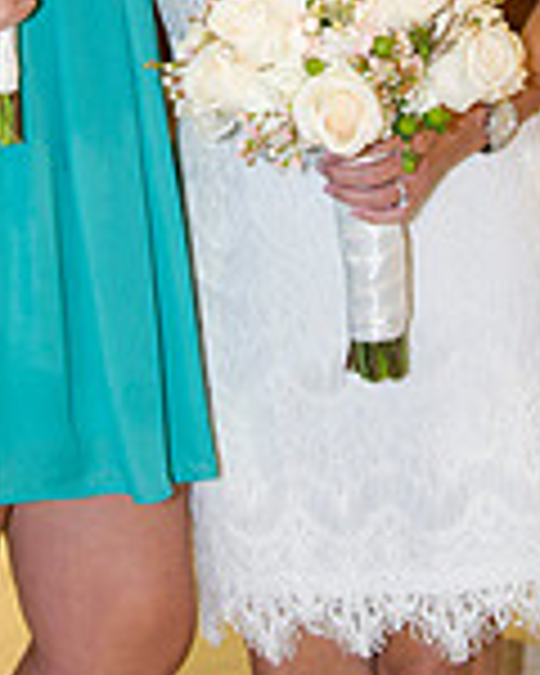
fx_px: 4375
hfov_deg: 7.0
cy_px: -220
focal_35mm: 219
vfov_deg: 8.7
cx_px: 79
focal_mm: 78
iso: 1600
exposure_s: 1/80
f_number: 2.8
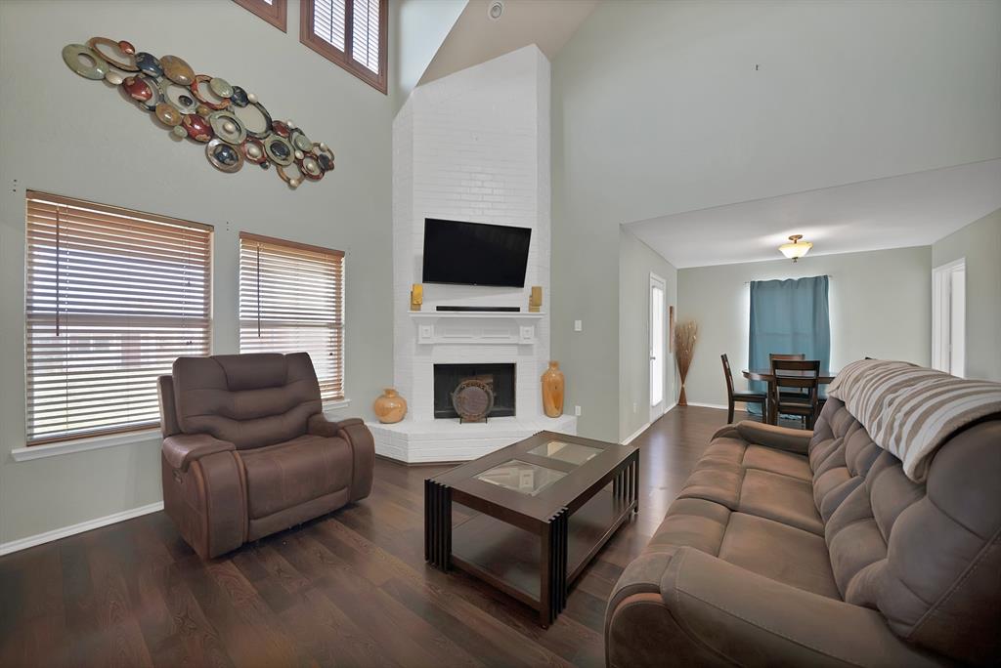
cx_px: 500
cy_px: 334
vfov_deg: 90.1
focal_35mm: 12
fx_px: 334
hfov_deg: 112.6
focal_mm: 12
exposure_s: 1/20
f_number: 4
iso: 640
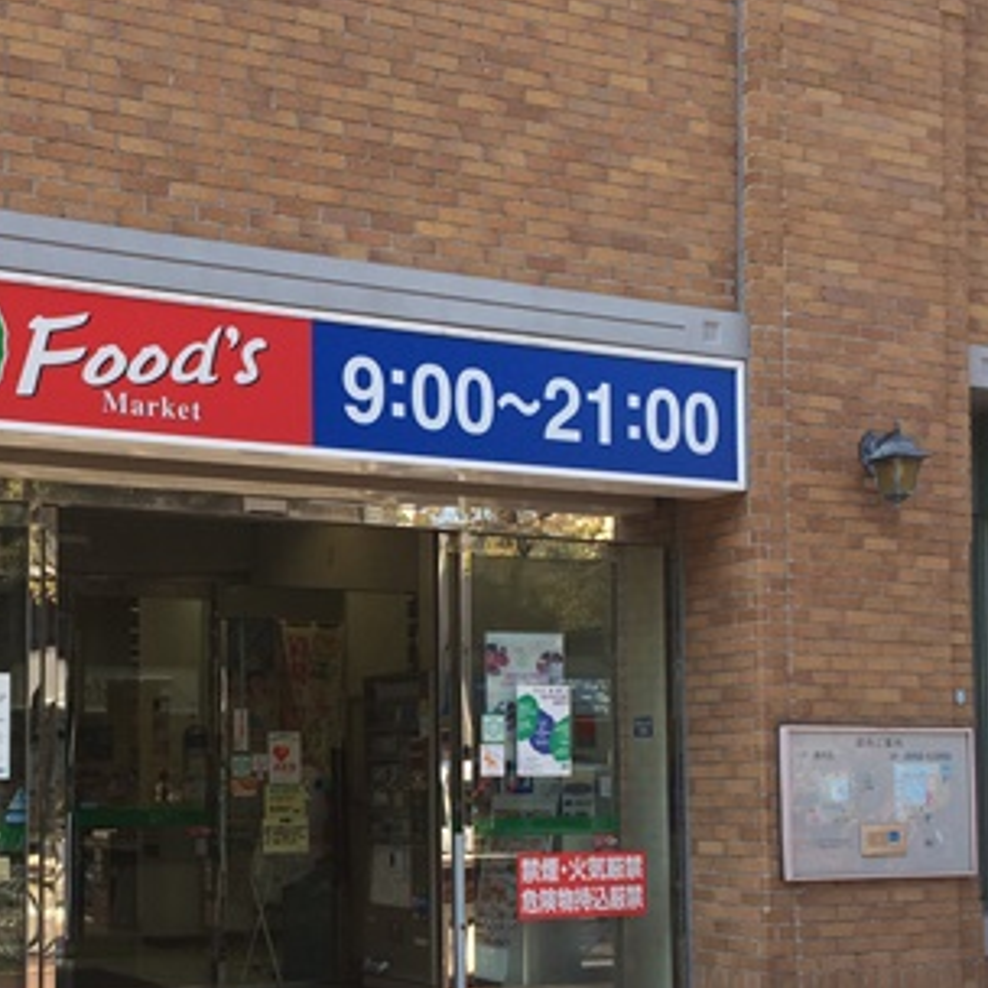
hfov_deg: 31.3
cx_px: 289
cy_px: 663
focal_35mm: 54
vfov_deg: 31.4
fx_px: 1744
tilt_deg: +1.9
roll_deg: +0.9
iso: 32
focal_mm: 4.15
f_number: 2.2
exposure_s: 1/519
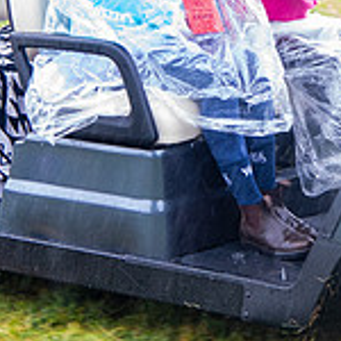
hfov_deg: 9.6
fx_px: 2017
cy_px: -36
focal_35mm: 181
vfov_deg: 9.6
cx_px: 252
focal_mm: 55
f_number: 4
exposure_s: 1/160
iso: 3200
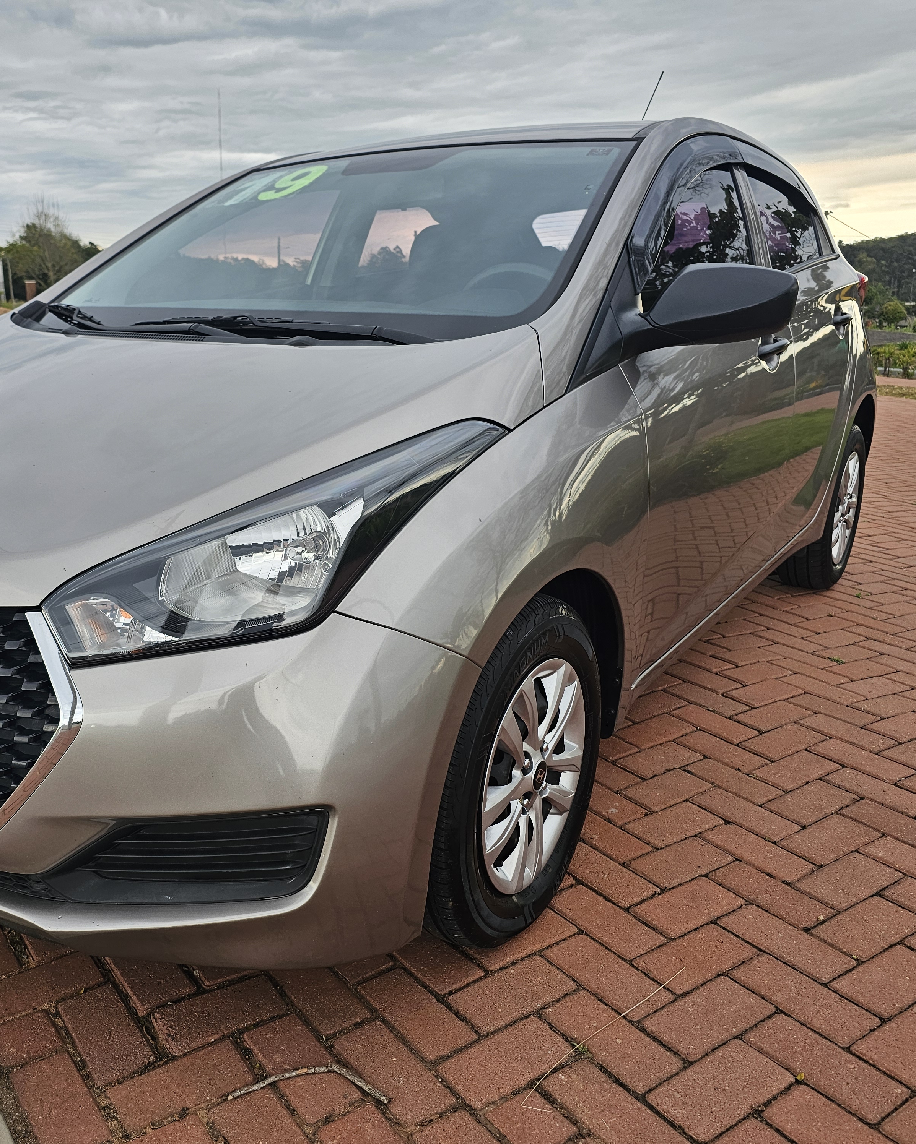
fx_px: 1016
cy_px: 573
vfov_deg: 58.8
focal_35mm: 30
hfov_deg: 47.6
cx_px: 299
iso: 32
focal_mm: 6.3
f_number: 1.7
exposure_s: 1/180
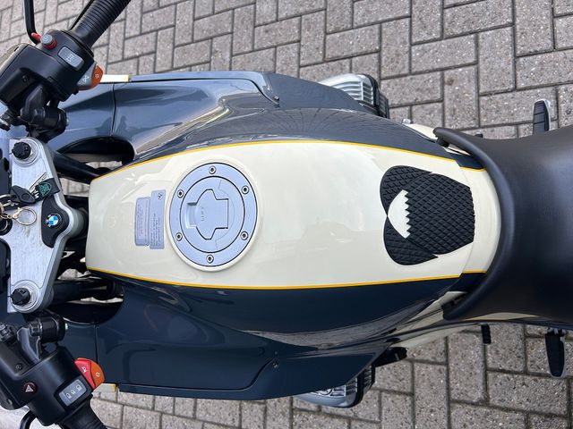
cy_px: 214
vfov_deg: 53.1
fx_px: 430
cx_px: 286
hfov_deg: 67.3
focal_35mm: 26
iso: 50
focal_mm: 5.7
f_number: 1.5
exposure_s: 1/473
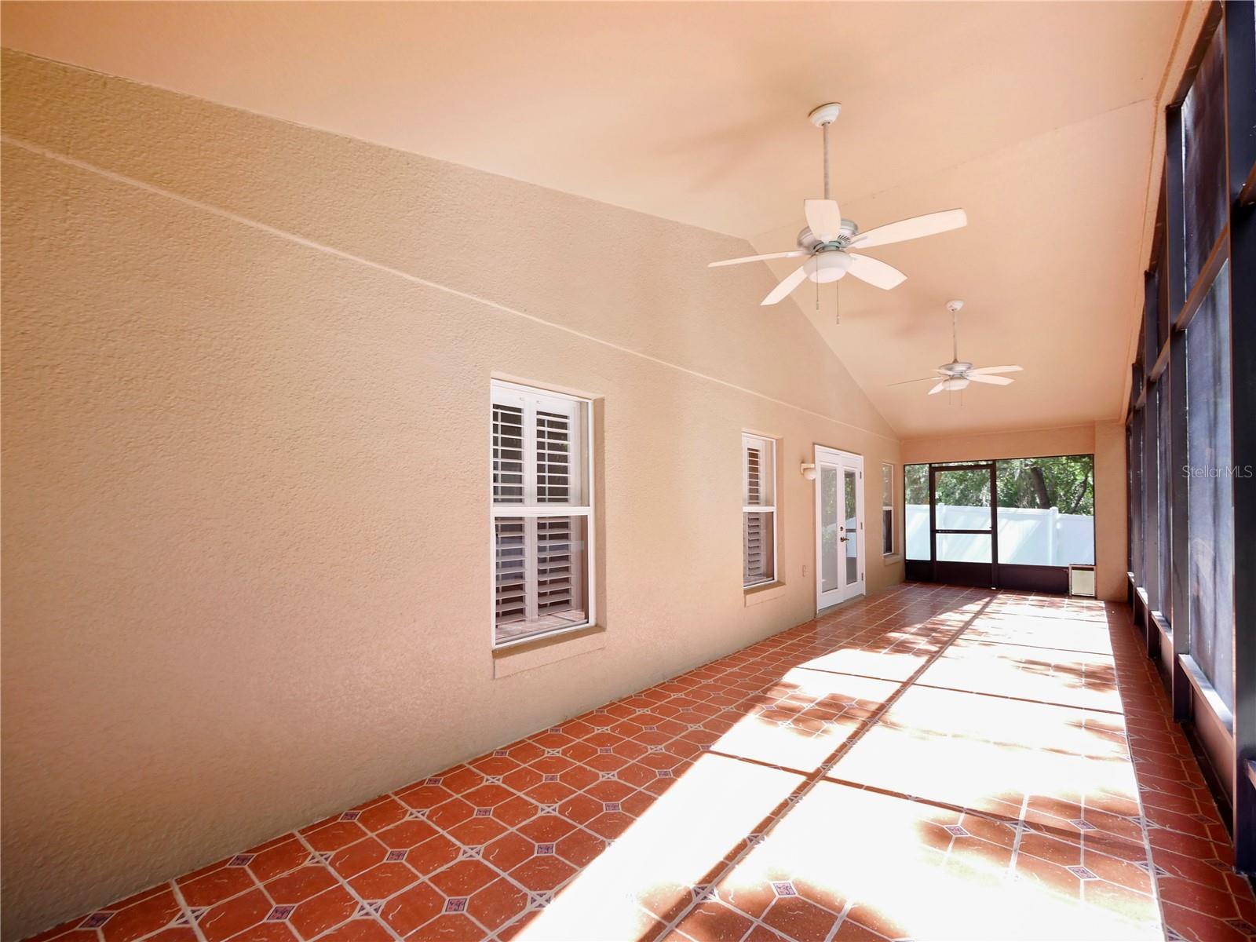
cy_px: 471
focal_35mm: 14
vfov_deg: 85.7
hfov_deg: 102.1
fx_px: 508
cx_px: 628
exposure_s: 1/60
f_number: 4
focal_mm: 7
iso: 320
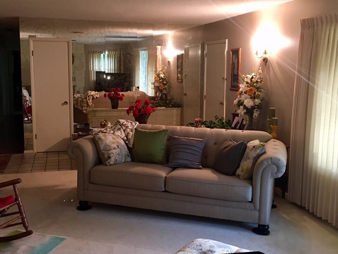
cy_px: 119
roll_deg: -1.1
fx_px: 391
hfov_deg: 46.8
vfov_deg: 36.0
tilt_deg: -7.6
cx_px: 161
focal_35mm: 40
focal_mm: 4.15
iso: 200
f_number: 2.2
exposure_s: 1/17
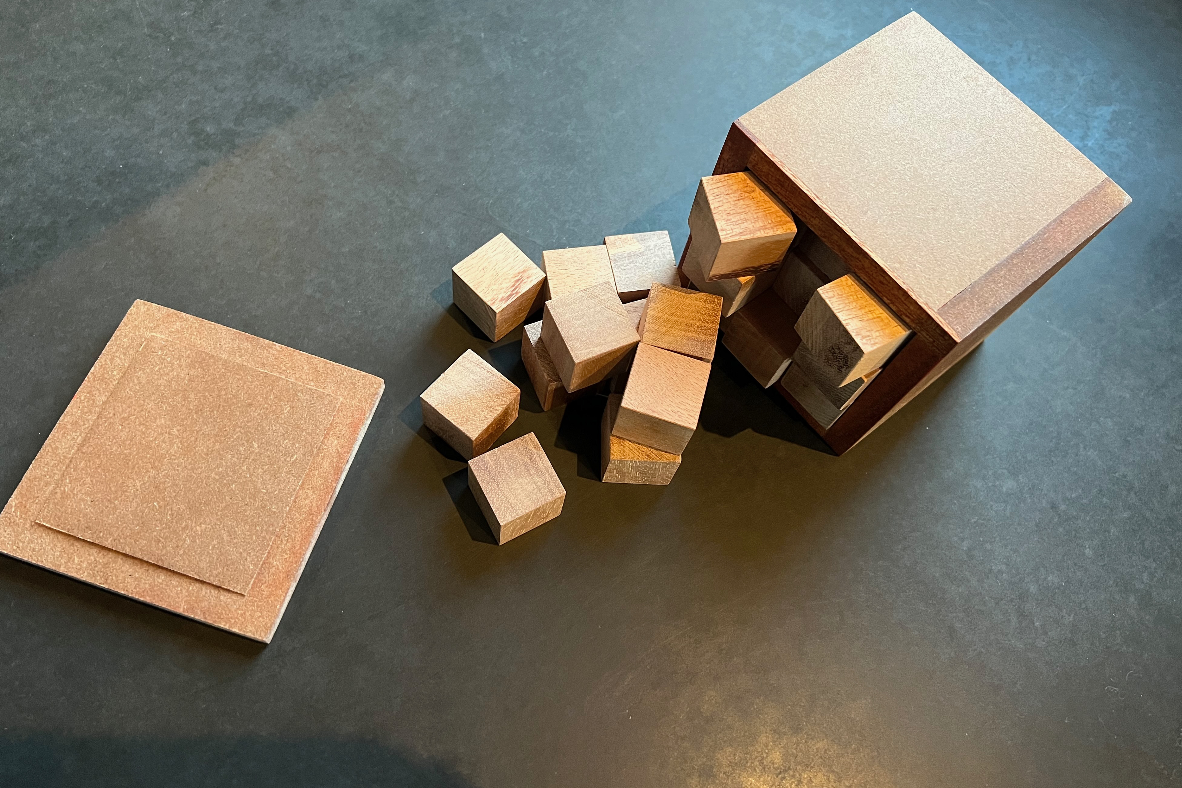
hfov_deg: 65.5
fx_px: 919
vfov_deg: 46.3
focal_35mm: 28
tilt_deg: -63.1
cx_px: 577
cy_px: 349
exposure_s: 1/57
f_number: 1.5
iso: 500
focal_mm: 5.7
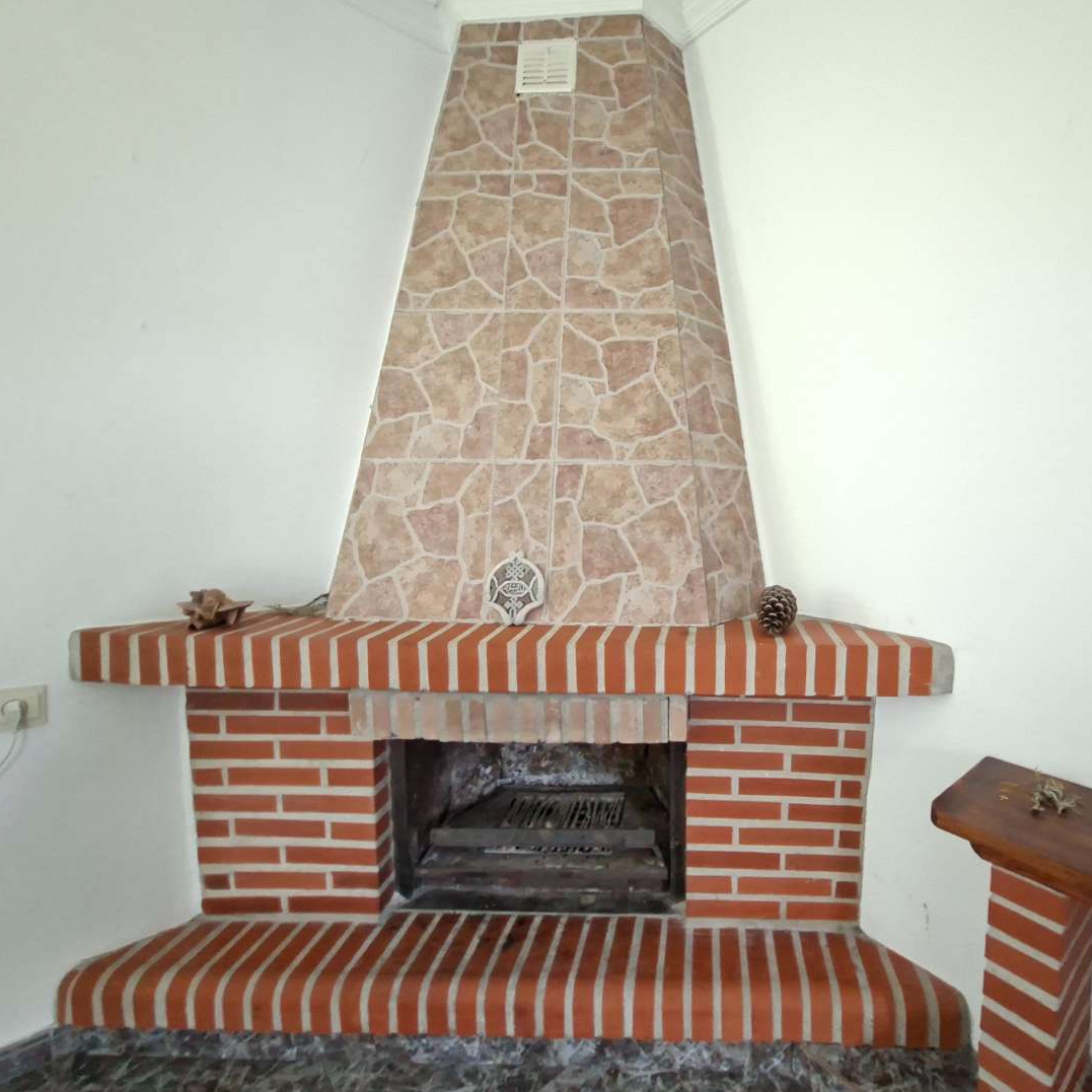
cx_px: 690
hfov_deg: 85.5
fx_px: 571
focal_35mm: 16
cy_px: 537
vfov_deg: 87.4
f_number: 2.2
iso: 800
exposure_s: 1/10
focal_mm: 1.74
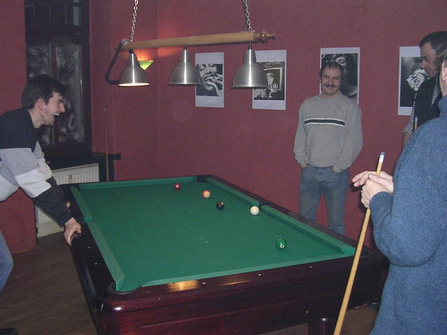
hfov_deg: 49.0
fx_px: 491
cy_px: 168
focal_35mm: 38
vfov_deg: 37.7
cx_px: 224
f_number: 2.8
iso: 400
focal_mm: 5.8
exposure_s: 1/60.1
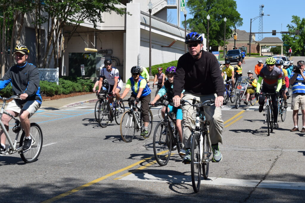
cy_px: 102
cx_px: 152
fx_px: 699
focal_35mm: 82
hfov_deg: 24.6
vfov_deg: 16.6
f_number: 10
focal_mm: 55
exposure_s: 1/400
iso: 200
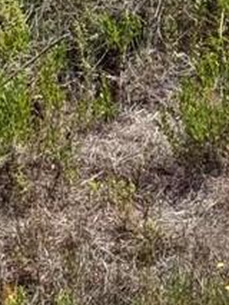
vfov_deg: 7.2
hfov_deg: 5.3
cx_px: 570
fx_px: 2379
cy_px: -209
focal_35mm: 270
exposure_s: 1/6024
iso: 80
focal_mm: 6.76
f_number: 1.78
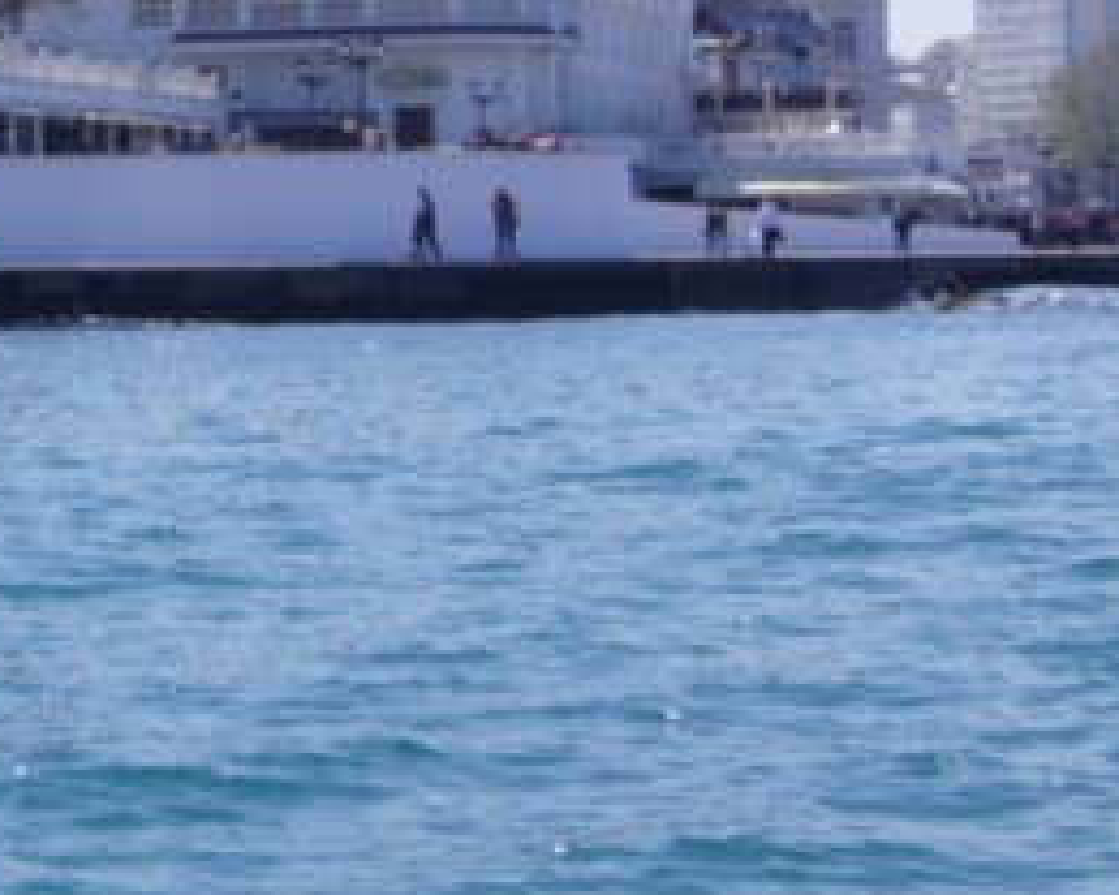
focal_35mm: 146
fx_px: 4835
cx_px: -194
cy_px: -22
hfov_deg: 12.9
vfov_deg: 10.5
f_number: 13
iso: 100
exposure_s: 1/200
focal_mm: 30
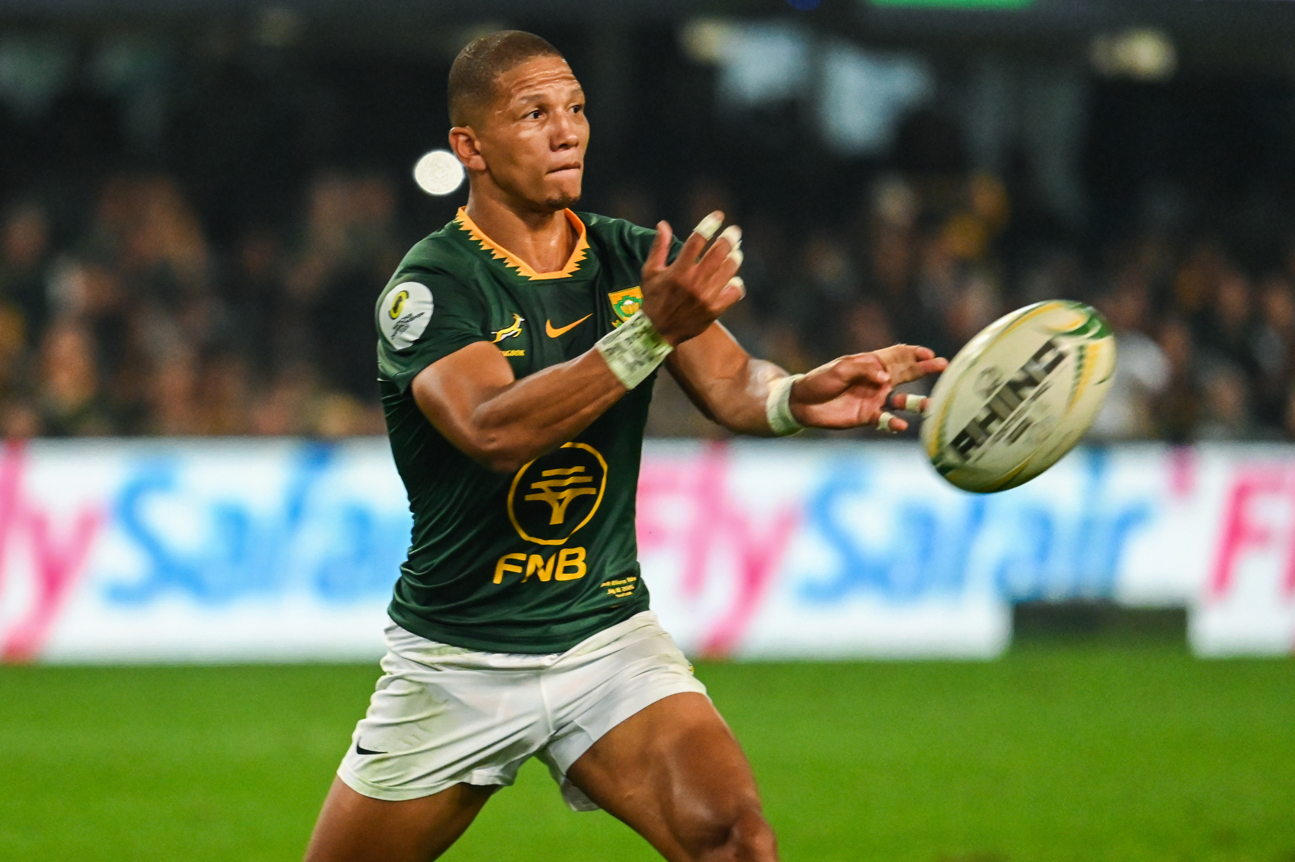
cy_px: 431
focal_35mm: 400
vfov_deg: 3.4
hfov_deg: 5.2
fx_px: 14378
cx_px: 648
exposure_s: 1/1000
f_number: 4.5
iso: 8000
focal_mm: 400
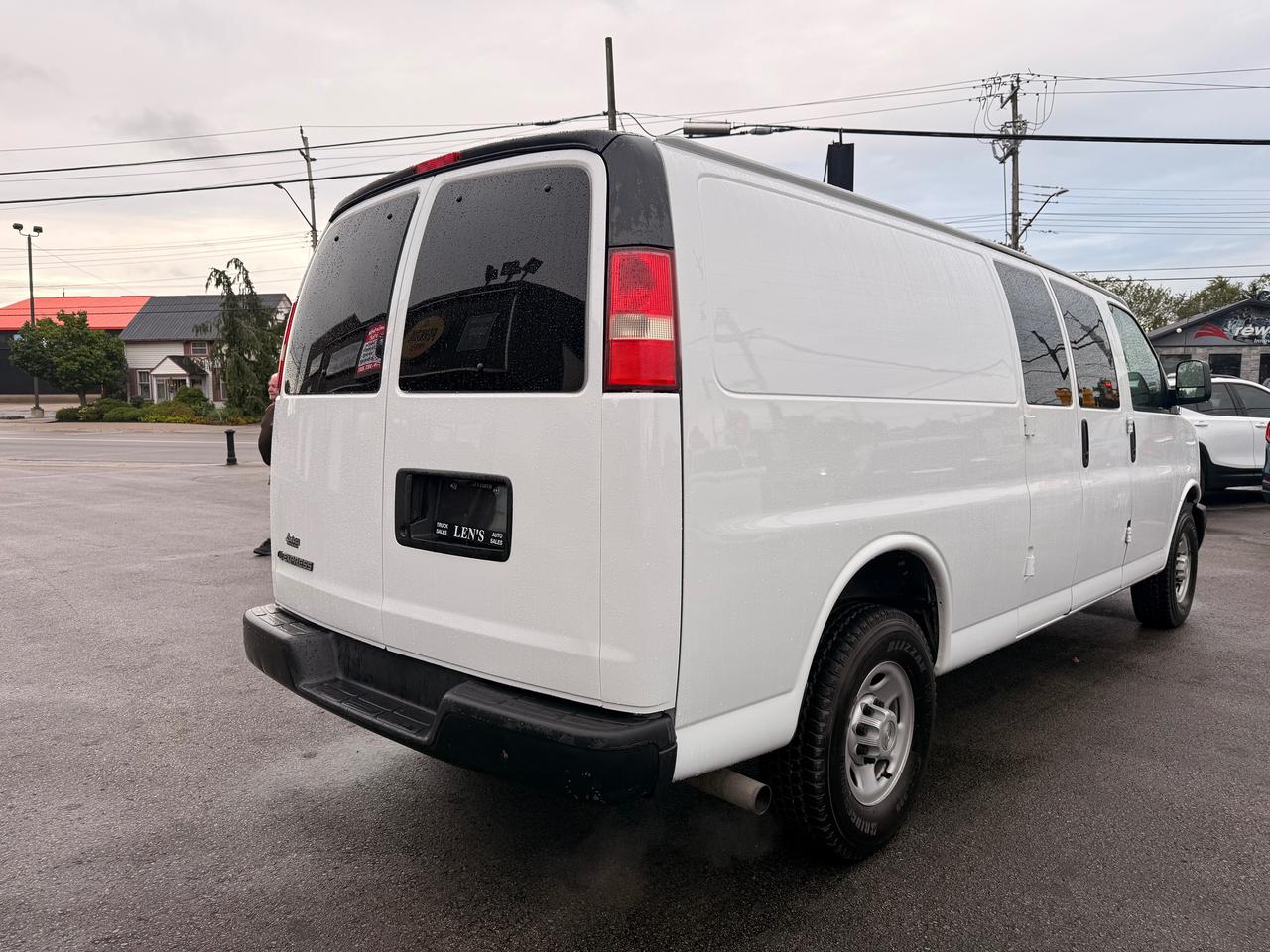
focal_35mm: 24
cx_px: 635
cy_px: 476
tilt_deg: -5.6
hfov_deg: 71.6
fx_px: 881
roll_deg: -0.1
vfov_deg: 56.8
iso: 80
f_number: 1.78
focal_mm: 6.76
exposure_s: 1/888
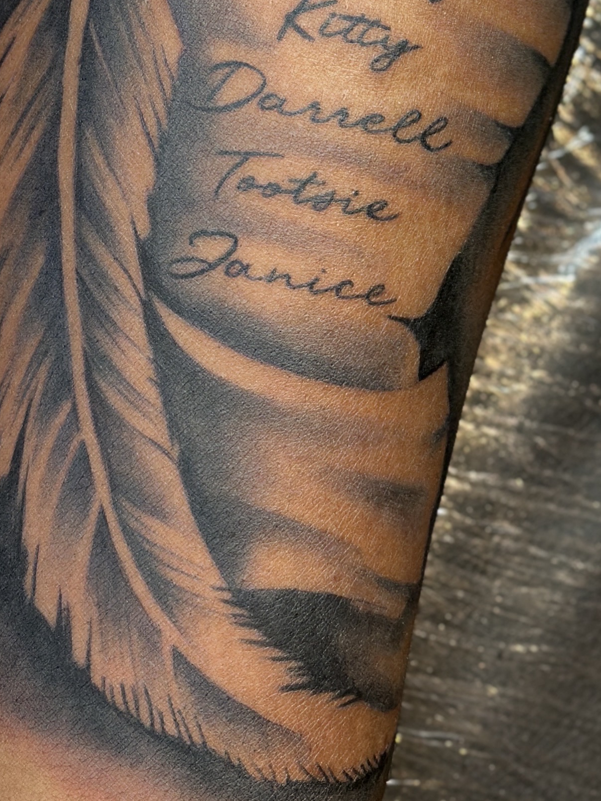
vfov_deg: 16.3
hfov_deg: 12.3
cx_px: 283
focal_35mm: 120
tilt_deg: -66.3
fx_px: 2778
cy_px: 139
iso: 80
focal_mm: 6.86
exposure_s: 1/120
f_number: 1.78
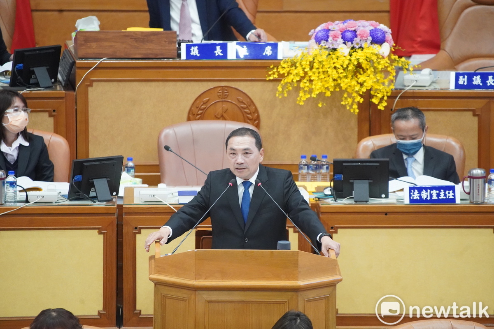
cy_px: 164
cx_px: 247
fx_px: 4116
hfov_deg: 6.9
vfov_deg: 4.6
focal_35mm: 300
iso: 12800
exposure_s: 1/320
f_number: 5.6
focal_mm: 300
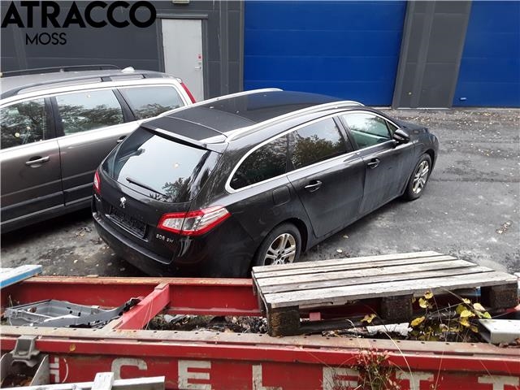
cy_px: 195
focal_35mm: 28
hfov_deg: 63.4
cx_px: 260
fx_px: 421
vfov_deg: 49.7
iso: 40
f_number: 1.9
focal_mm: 2.91
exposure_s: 1/100
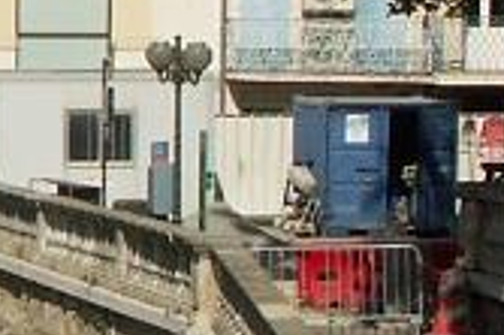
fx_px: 4014
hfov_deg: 6.9
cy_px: 202
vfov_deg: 4.8
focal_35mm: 287
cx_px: -616
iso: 64
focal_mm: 11.57
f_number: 9
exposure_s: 1/400
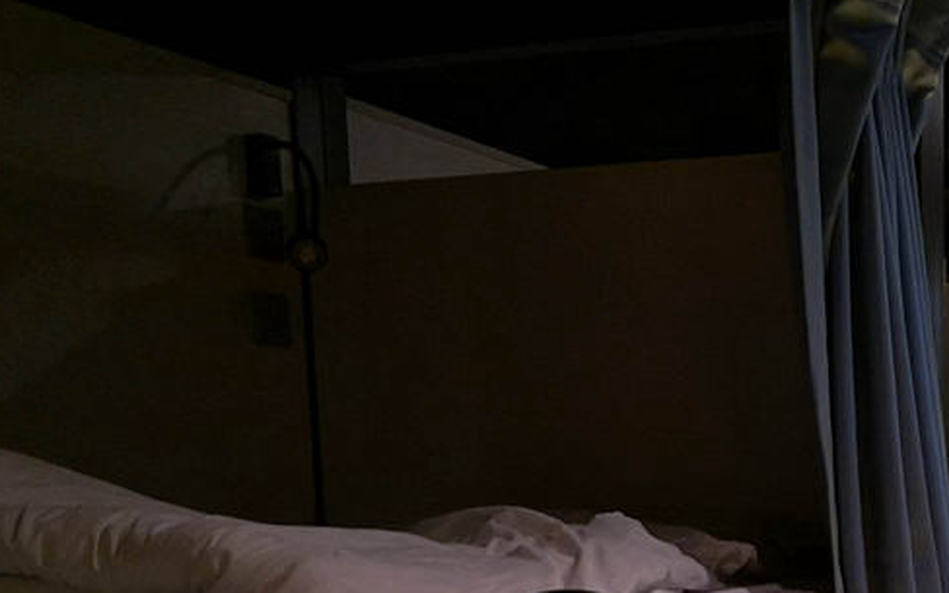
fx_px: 1552
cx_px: 922
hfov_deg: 31.7
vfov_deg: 20.2
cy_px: 721
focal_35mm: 60
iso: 400
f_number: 1.6
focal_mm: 3.95
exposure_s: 1/30
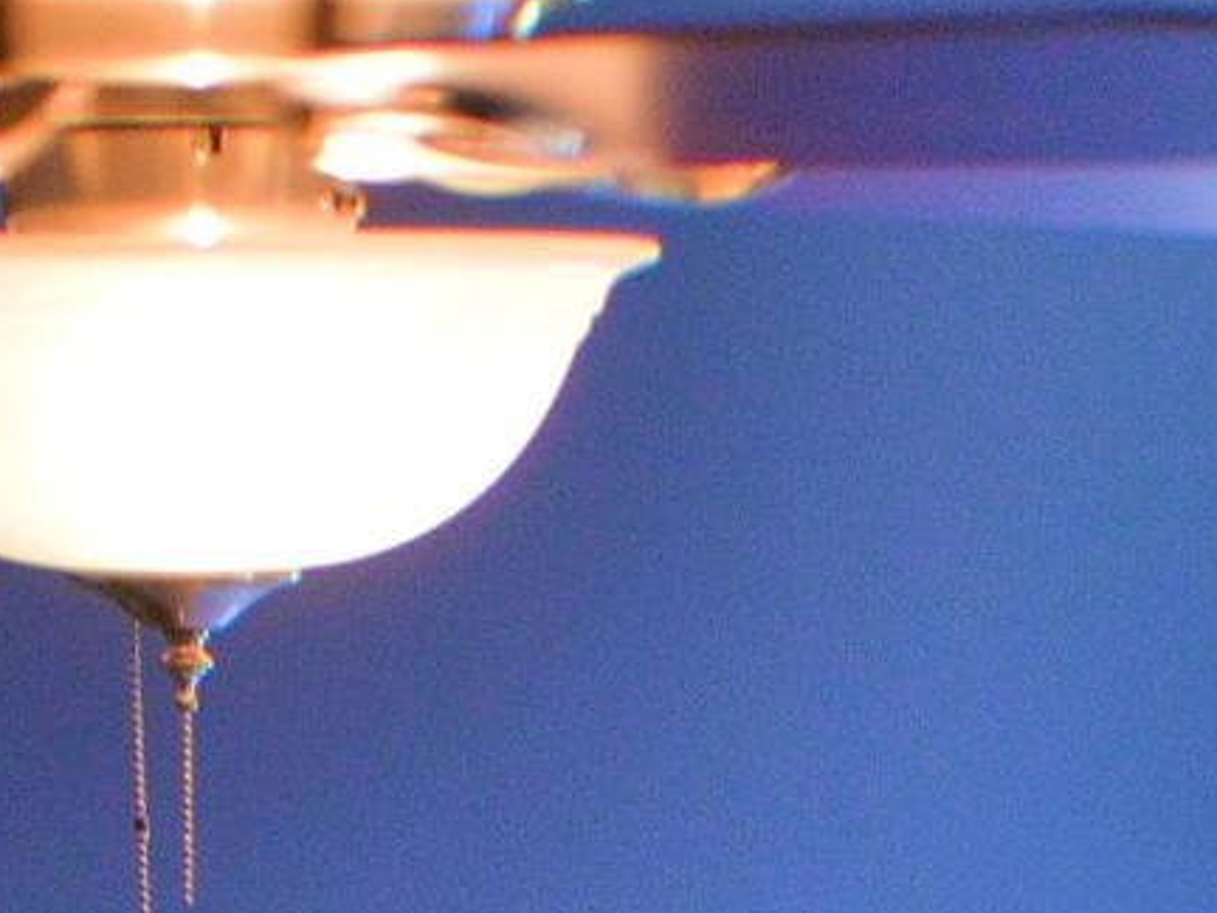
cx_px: 493
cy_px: 2583
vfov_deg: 6.3
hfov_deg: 9.0
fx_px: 7735
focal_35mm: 220
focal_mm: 22
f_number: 4
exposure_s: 1/60
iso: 450
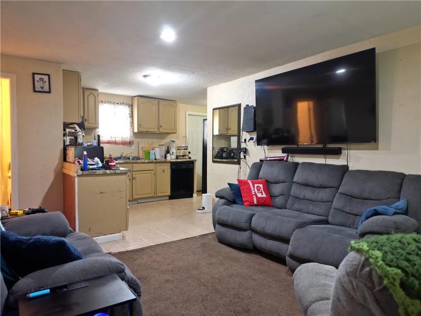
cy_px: 158
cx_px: 210
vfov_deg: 56.8
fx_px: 292
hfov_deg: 71.6
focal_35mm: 24
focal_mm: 6.72
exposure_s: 1/15
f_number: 1.7
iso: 400
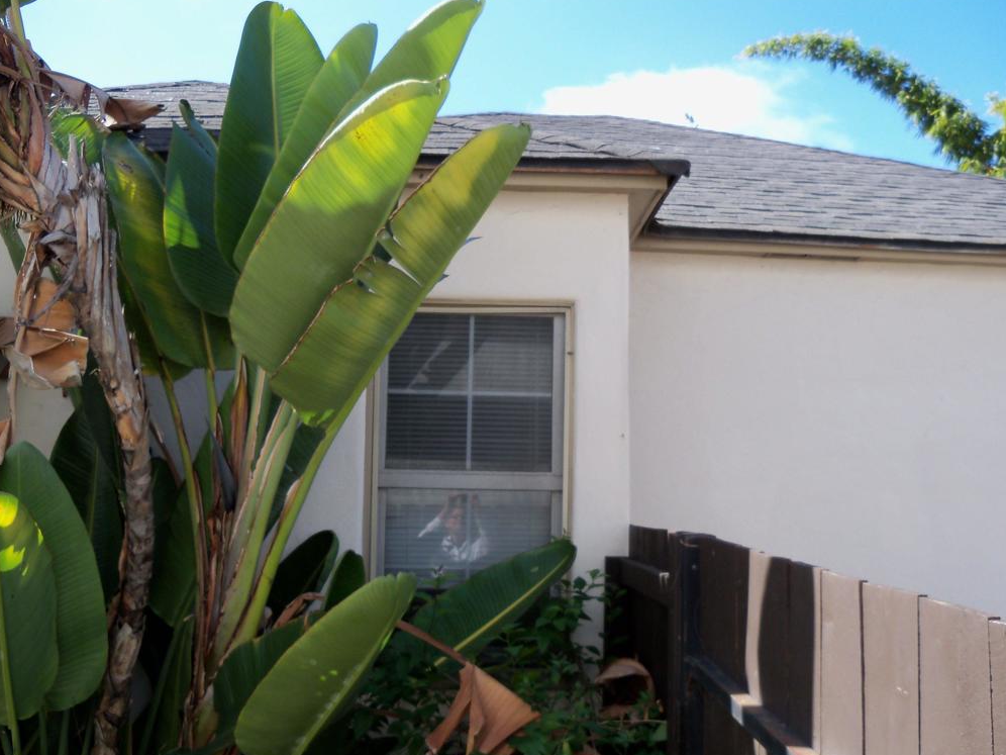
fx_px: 1046
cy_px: 374
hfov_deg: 51.4
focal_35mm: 36
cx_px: 514
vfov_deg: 39.7
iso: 80
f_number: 3.5
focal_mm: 6.2
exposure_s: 1/250
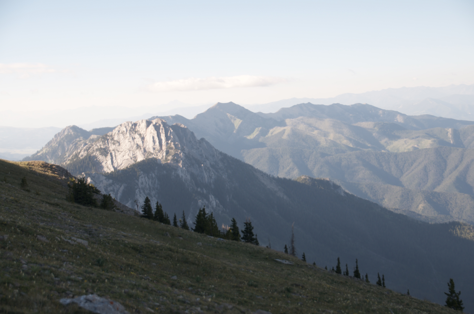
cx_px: 237
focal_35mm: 75
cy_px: 157
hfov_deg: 27.0
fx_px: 985
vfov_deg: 18.1
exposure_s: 1/80
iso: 100
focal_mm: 50
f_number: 5
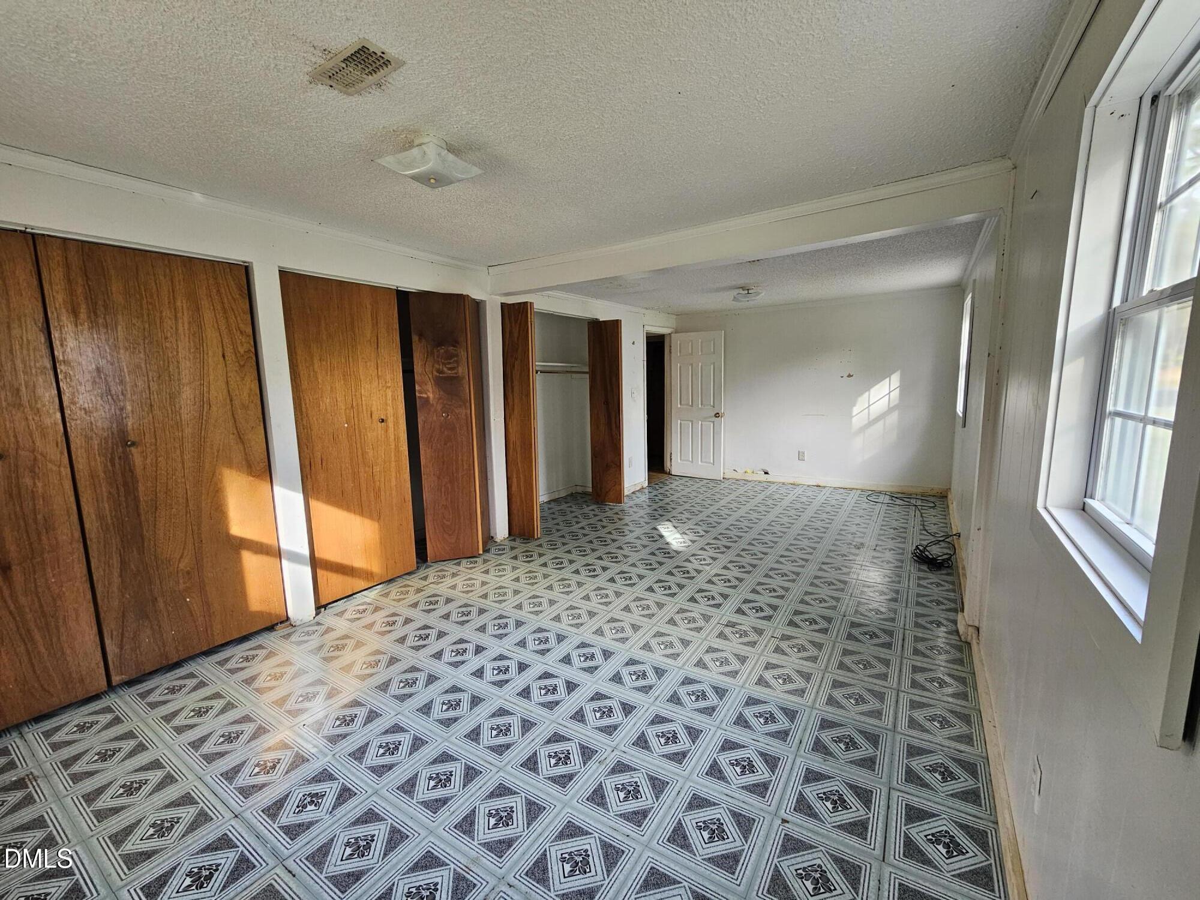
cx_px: 600
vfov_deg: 89.9
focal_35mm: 13
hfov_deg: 106.2
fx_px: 451
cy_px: 450
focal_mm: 2.2
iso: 125
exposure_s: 1/60
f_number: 2.2
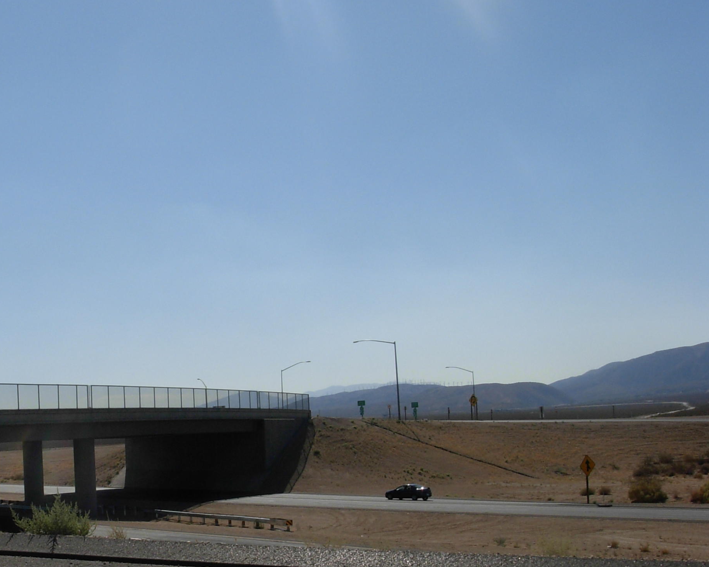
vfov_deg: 24.9
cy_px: 380
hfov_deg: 30.1
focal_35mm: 61
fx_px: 1280
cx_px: 131
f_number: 4.9
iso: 79
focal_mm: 6.3
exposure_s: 1/1407
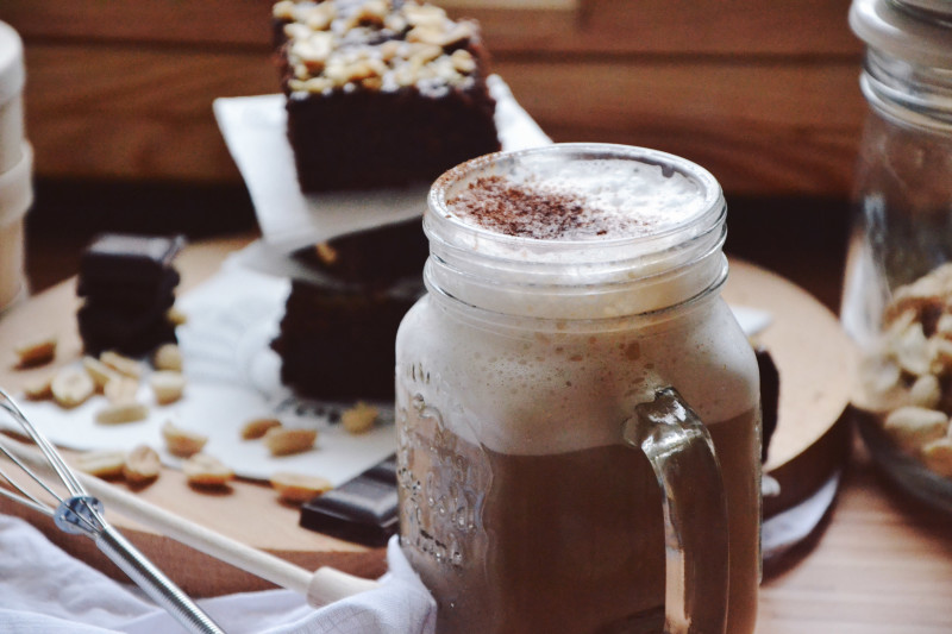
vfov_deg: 9.9
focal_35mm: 138
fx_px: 3648
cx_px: 476
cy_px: 317
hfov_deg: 14.9
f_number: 5.6
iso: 3200
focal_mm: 92
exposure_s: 1/40
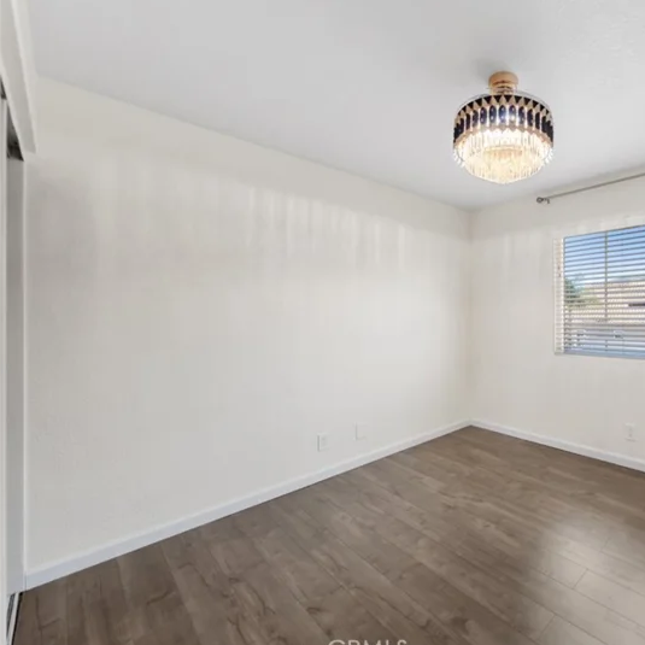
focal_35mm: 16
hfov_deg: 80.7
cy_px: 326
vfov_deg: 87.4
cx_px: 483
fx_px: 337
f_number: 3.2
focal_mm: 12
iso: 1000
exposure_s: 1/40
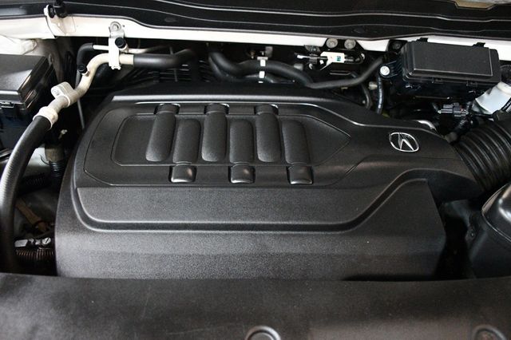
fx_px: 426
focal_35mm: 30
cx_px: 256
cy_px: 170
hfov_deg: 62.0
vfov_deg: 43.6
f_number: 3.5
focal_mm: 20
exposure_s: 1/60
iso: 9000
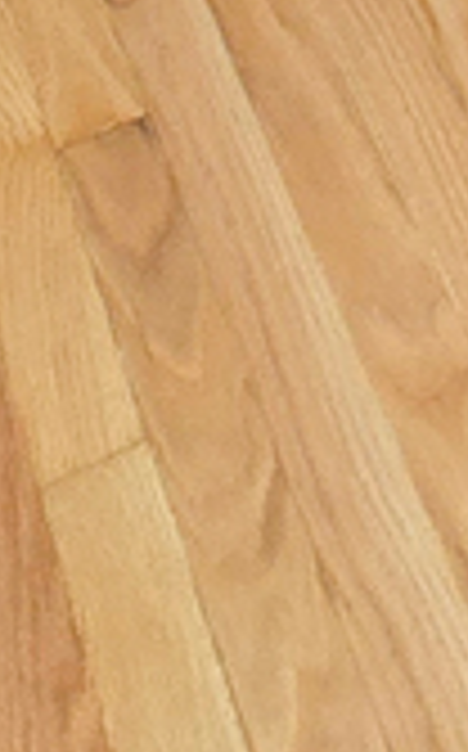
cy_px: -1675
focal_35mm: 119
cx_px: 1814
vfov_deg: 10.4
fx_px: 2435
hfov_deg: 7.8
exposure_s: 1/60
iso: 100
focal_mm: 2.2
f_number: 2.2
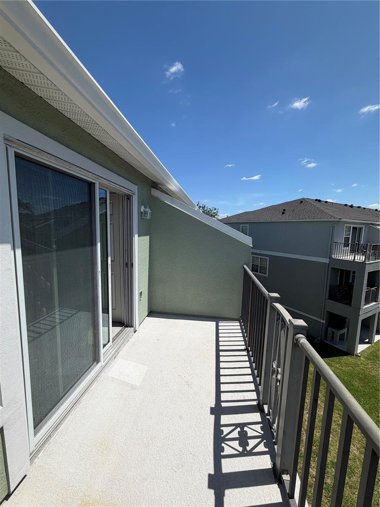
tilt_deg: -6.2
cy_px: 254
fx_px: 205
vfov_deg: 102.1
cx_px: 190
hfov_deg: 85.7
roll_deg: -1.7
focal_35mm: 14
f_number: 2.2
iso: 20
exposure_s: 1/1189
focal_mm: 2.22
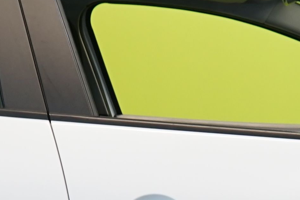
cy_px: 266
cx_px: 205
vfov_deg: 7.3
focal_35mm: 185
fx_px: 1541
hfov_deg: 11.1
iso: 500
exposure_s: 1/30
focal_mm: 29
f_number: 3.5
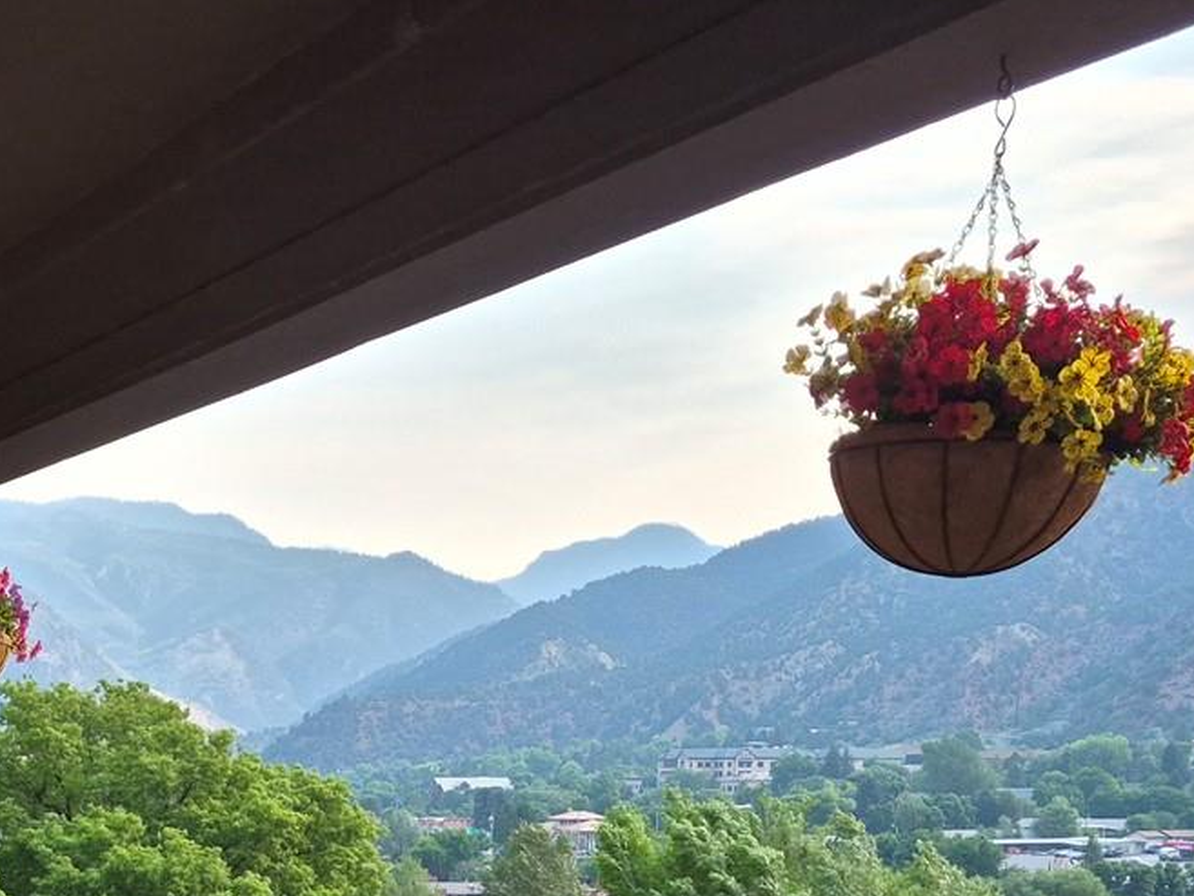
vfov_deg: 23.8
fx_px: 1932
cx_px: 225
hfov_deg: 33.3
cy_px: 1074
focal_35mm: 56
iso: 80
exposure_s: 1/2696
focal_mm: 5.4
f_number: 1.8
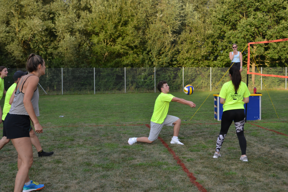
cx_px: 144
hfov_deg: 41.1
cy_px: 96
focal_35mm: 48
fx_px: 384
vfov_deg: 28.1
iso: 500
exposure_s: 1/500
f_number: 4.8
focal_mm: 32
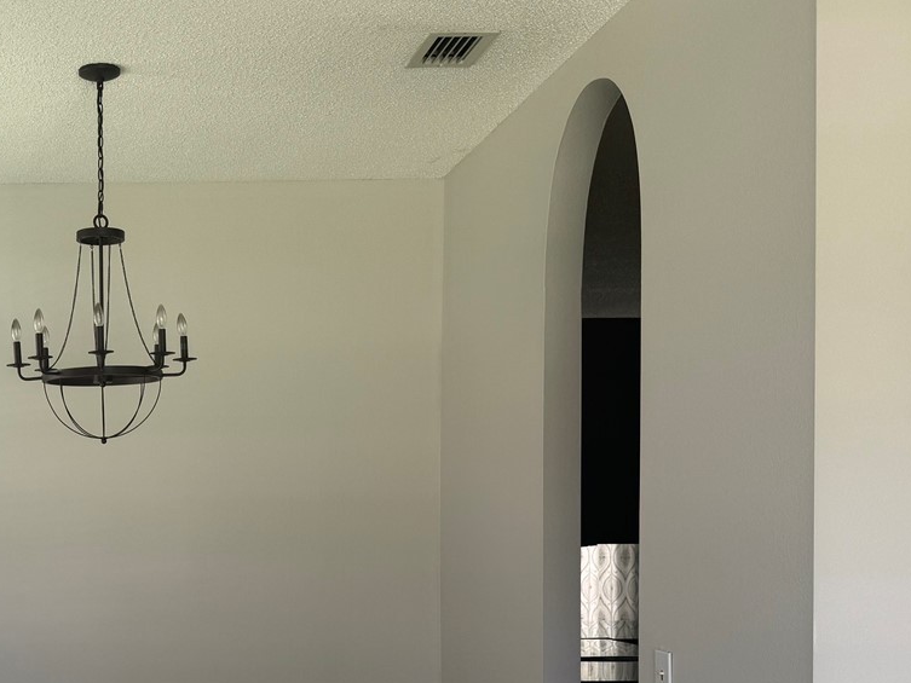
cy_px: 544
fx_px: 1342
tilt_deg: -1.5
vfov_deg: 28.0
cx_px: 83
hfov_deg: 35.2
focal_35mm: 51
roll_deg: +0.3
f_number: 1.78
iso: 64
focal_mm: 6.76
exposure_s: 1/172
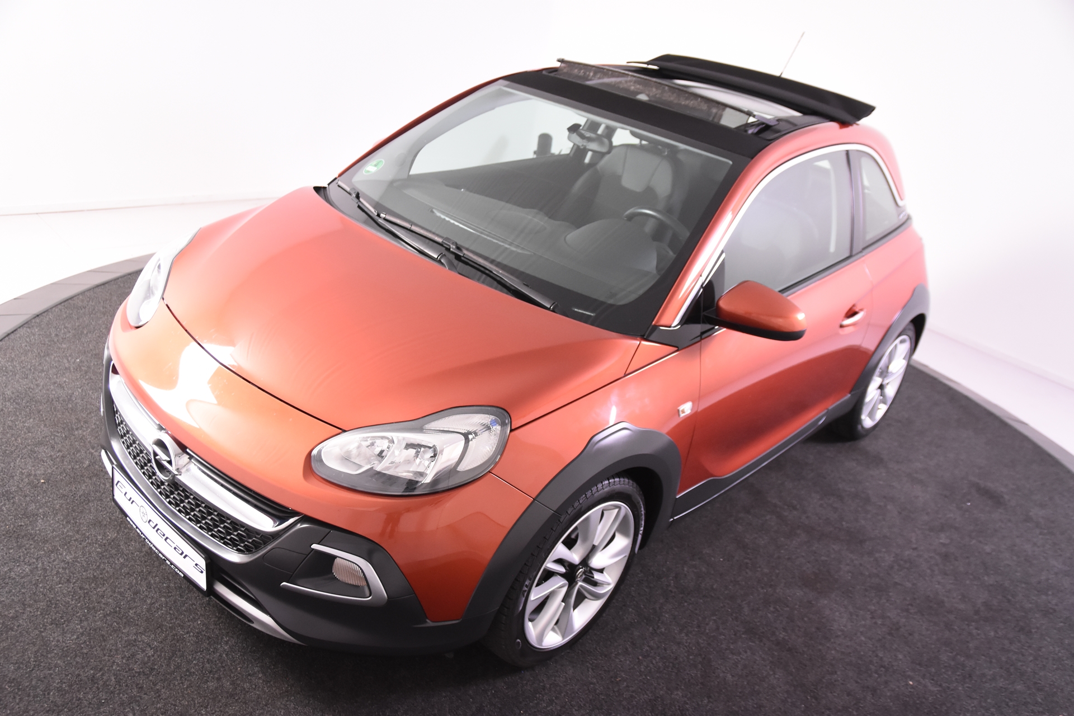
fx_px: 895
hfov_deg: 61.9
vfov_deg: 43.6
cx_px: 537
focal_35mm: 30
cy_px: 358
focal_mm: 20
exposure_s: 1/50
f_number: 3.5
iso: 1600
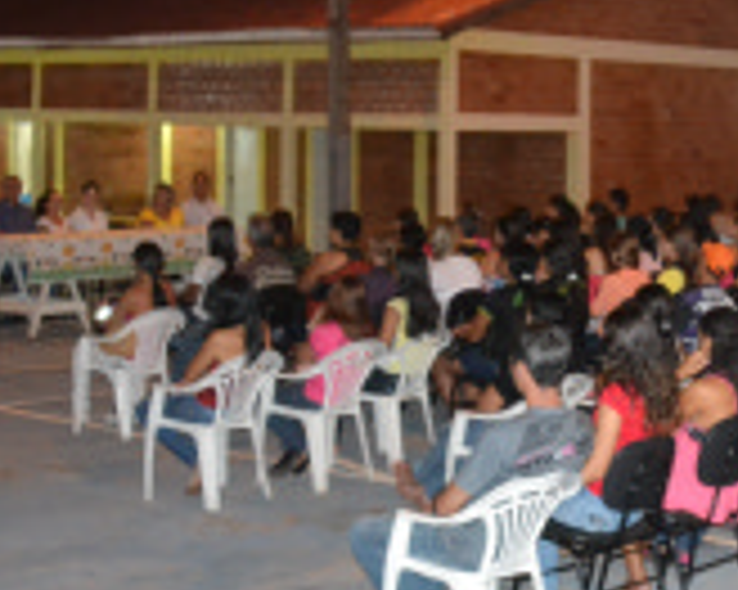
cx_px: 824
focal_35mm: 86
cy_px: 169
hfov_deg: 21.1
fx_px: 1877
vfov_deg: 17.8
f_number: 3.5
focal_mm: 20
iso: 3200
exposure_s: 1/60
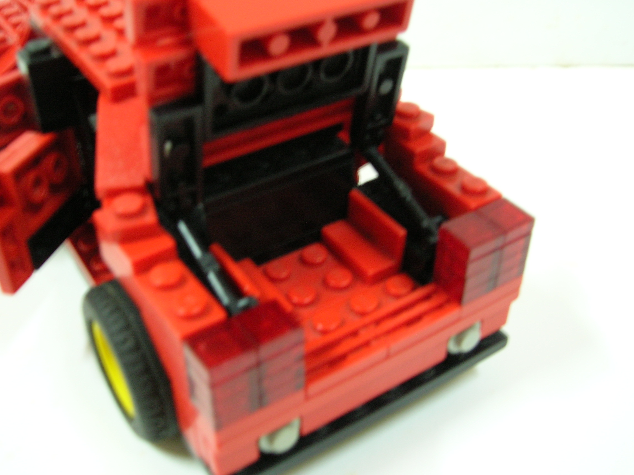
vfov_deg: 37.7
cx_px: 317
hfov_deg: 49.0
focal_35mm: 38
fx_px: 695
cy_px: 238
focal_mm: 6.4
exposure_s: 1/1.3
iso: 100
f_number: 3
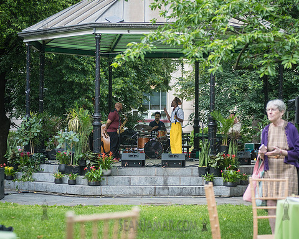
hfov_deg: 20.4
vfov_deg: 16.4
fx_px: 832
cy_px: 119
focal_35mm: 94
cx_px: 165
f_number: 3.5
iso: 1000
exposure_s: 1/400
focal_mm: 80
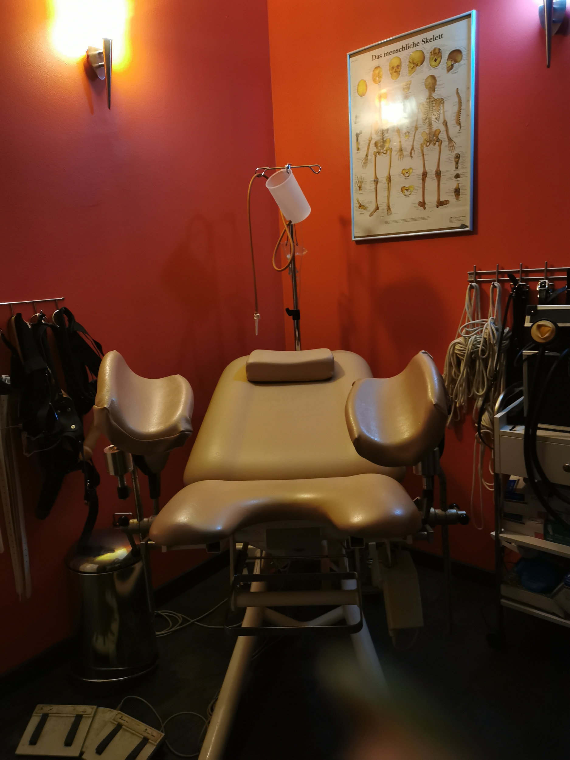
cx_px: 285
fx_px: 593
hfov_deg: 51.4
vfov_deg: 65.3
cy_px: 380
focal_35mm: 27
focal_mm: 5.58
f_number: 1.8
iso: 500
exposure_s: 1/33.3
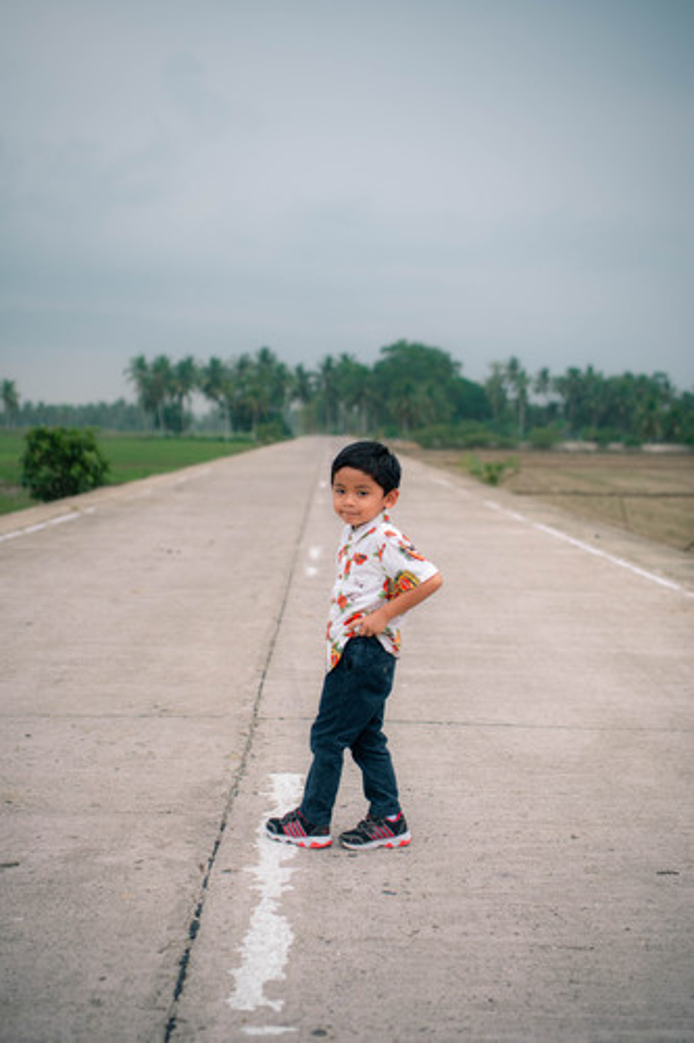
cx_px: 347
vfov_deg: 39.6
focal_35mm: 50
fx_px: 1447
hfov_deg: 27.0
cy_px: 522
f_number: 2.8
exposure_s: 1/1600
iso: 640
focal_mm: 50
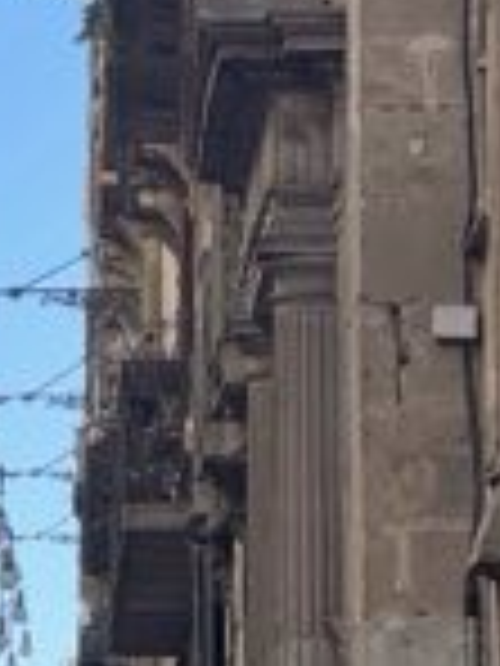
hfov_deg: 4.7
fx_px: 6009
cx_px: -203
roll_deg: +0.5
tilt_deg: +1.3
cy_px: 670
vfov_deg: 6.3
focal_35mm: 312
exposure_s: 1/281
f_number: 2.8
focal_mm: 9
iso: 25
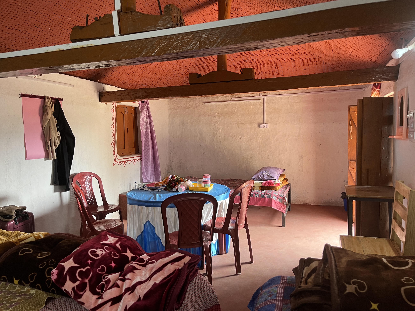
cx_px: 208
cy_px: 156
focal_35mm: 26
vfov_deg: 53.1
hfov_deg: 67.3
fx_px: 312
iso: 80
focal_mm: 5.1
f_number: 1.6
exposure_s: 1/50
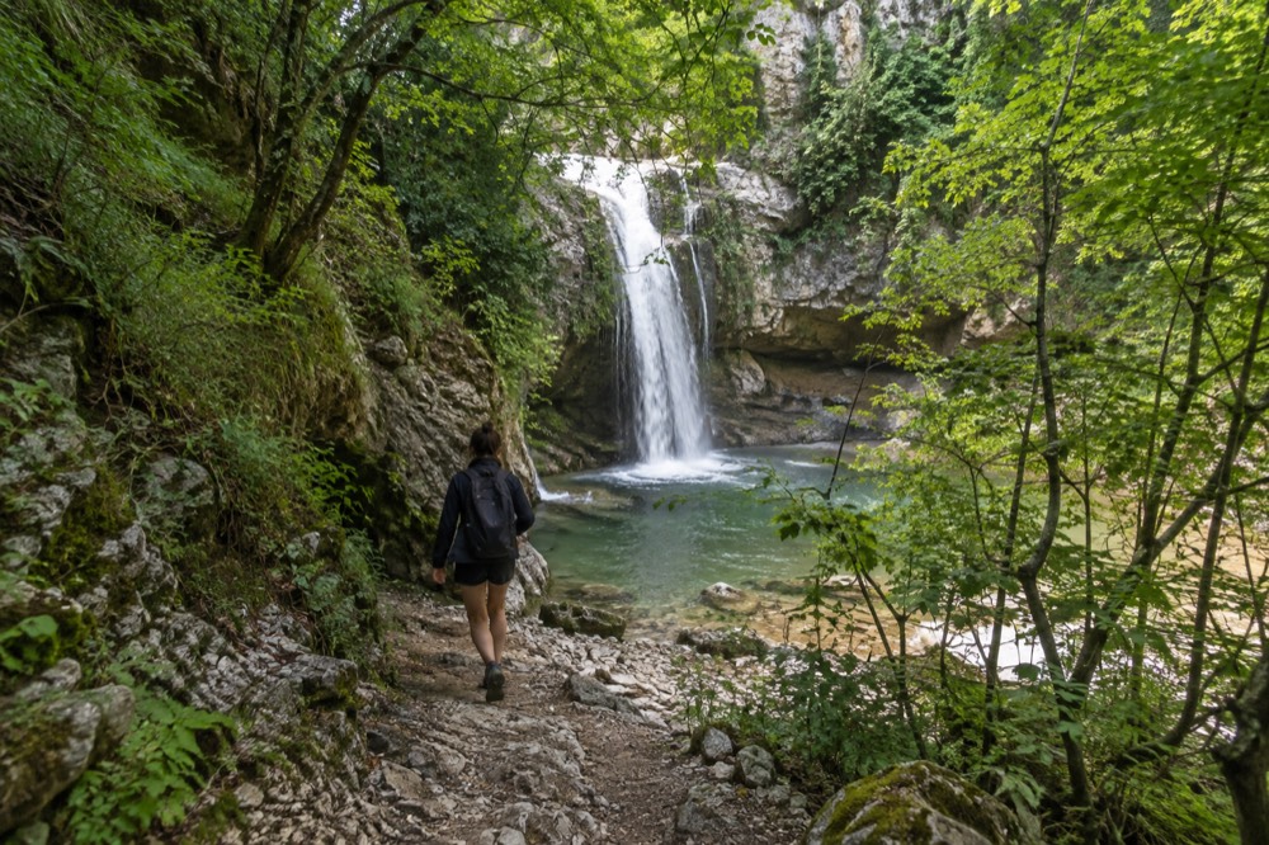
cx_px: 634
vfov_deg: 27.5
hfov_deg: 40.4
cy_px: 422
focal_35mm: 49
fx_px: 1727
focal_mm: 49
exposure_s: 1/500
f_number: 5.6
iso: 640
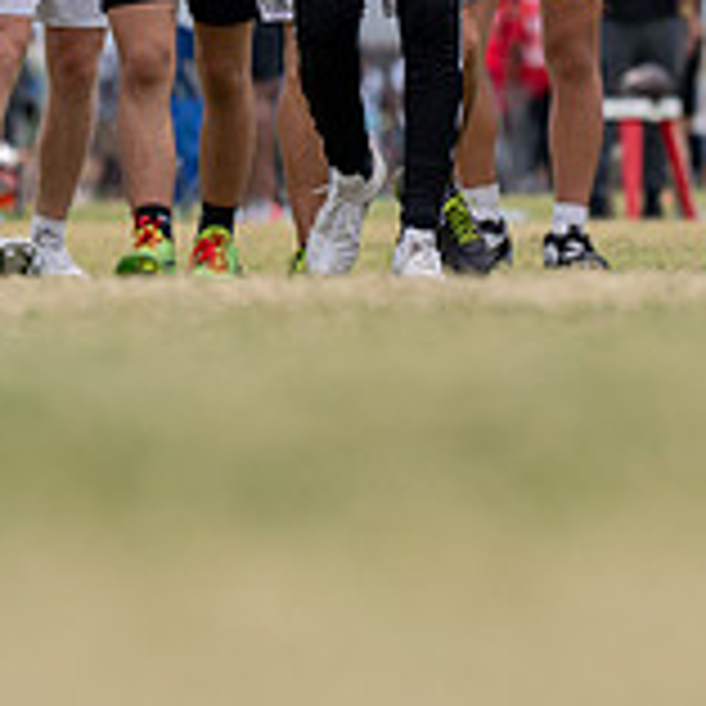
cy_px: -143
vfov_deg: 3.4
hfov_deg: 3.4
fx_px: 11930
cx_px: 411
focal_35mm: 517
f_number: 2.8
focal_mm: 131
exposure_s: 1/2500
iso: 100
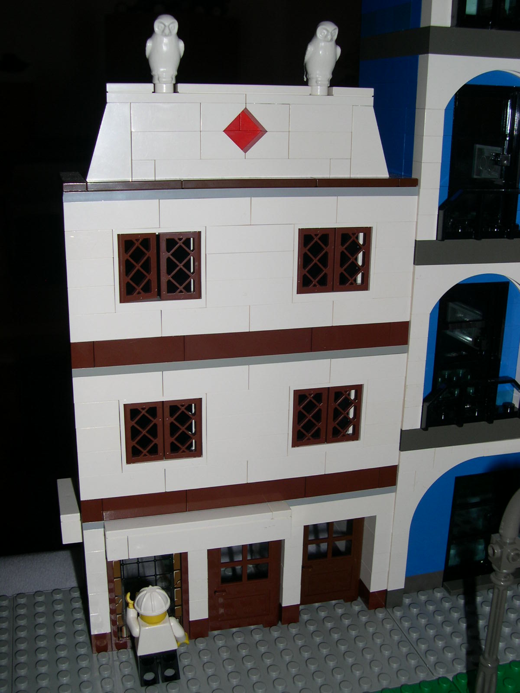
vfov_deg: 49.0
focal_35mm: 38
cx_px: 260
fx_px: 761
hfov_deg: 37.7
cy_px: 346
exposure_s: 1/60
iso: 100
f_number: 7.6
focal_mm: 8
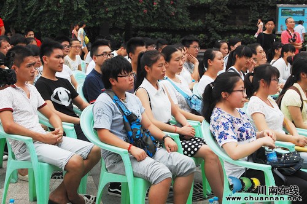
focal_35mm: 72
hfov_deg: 28.1
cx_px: 154
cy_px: 102
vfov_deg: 18.9
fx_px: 613
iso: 800
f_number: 10
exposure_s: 1/400
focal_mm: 48
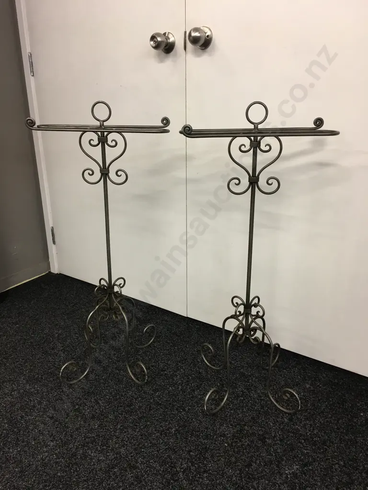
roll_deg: -0.7
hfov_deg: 48.2
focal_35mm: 29
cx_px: 184
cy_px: 245
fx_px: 411
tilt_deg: -19.4
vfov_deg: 61.7
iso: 40
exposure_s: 1/17
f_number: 2.2
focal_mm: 4.15
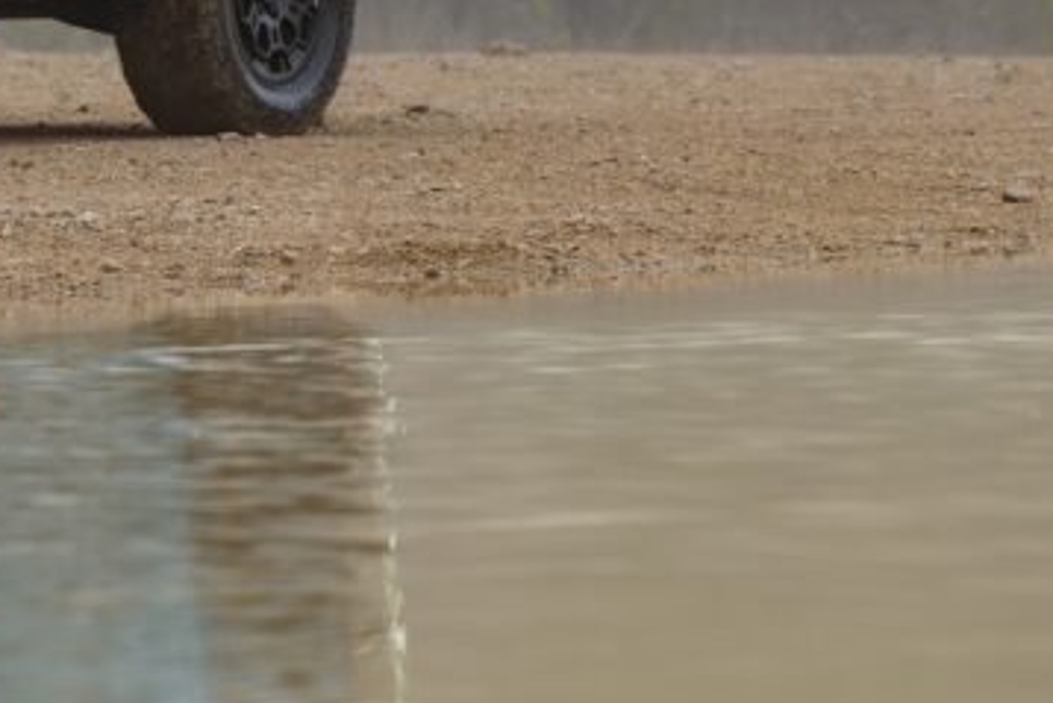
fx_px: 11763
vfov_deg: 3.4
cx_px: -565
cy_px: -209
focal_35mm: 402
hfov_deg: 5.1
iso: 400
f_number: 4
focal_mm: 96
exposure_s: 1/125
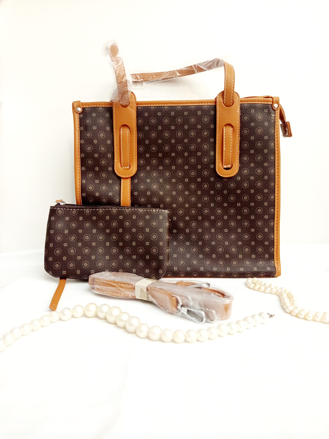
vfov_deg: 71.6
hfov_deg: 56.8
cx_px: 164
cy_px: 220
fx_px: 304
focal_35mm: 24
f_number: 1.7
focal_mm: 5.24
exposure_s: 1/20
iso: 2408
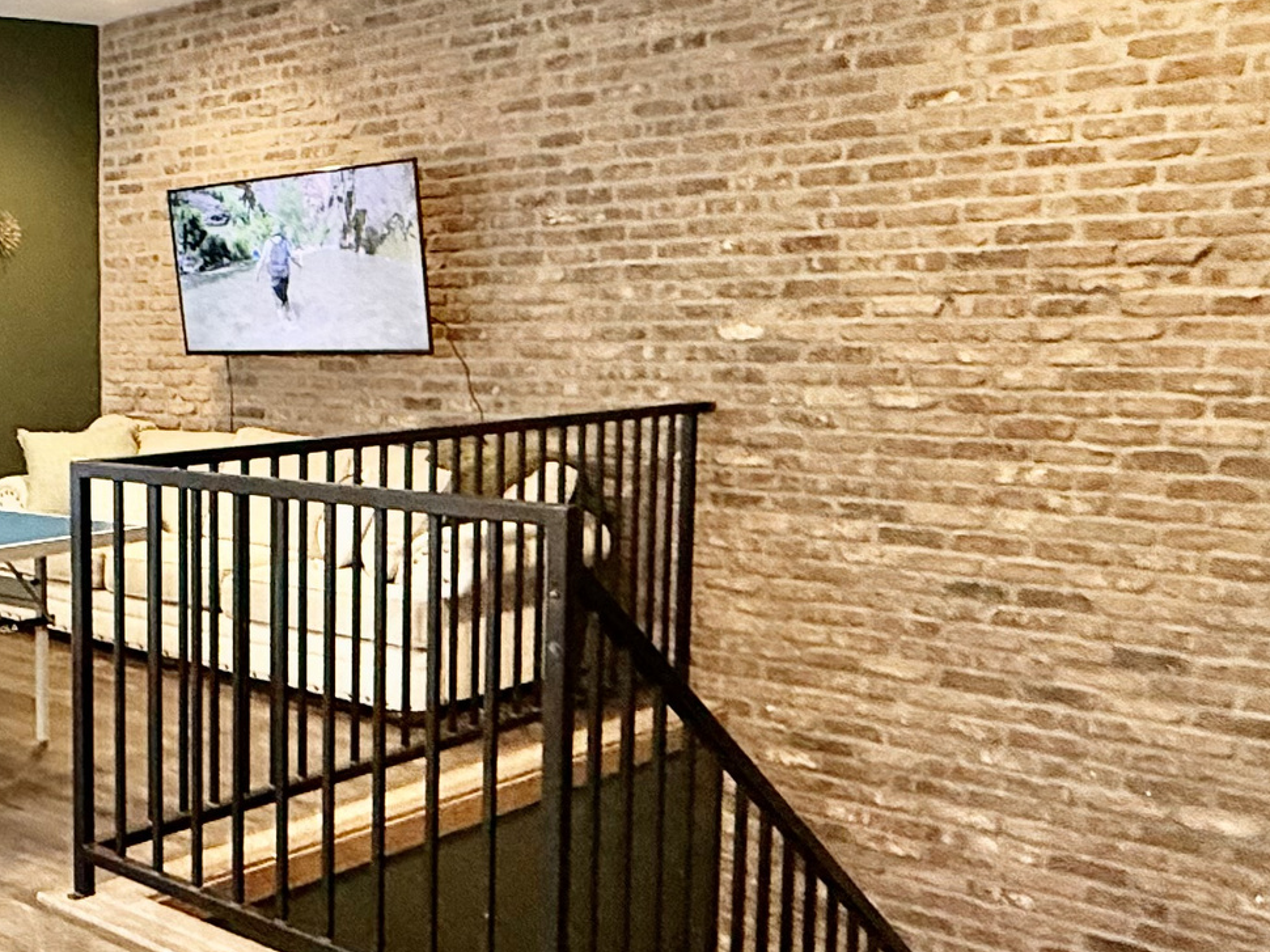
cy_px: 467
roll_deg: +0.7
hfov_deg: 38.0
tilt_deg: -5.1
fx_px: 1504
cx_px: -132
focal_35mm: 41
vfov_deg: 35.1
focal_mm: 2.22
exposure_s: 1/120
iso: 400
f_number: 2.2
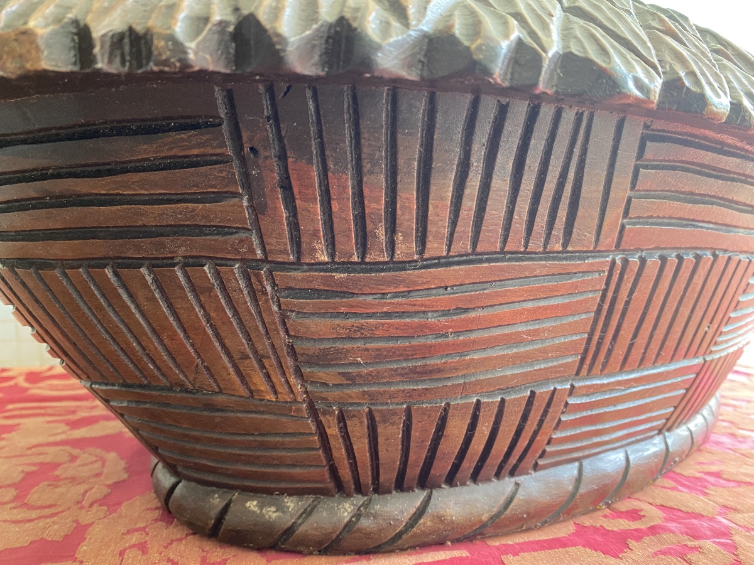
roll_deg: -0.4
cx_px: 377
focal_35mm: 26
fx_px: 566
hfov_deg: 67.3
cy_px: 282
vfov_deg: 53.1
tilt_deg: -4.1
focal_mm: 4.25
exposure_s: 1/60
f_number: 1.8
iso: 400
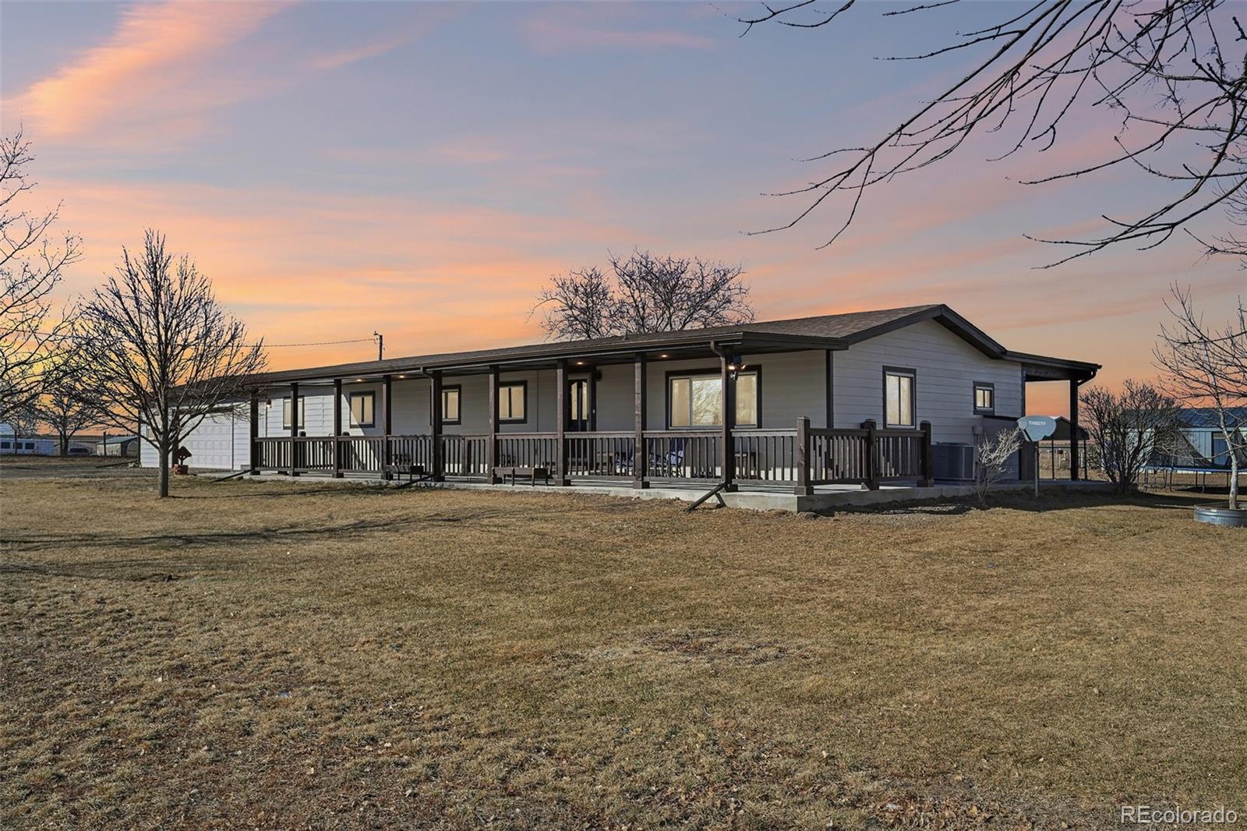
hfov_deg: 61.9
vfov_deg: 43.6
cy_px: 416
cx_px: 624
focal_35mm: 30
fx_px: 1039
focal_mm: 30
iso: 64
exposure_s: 1/100
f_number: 10
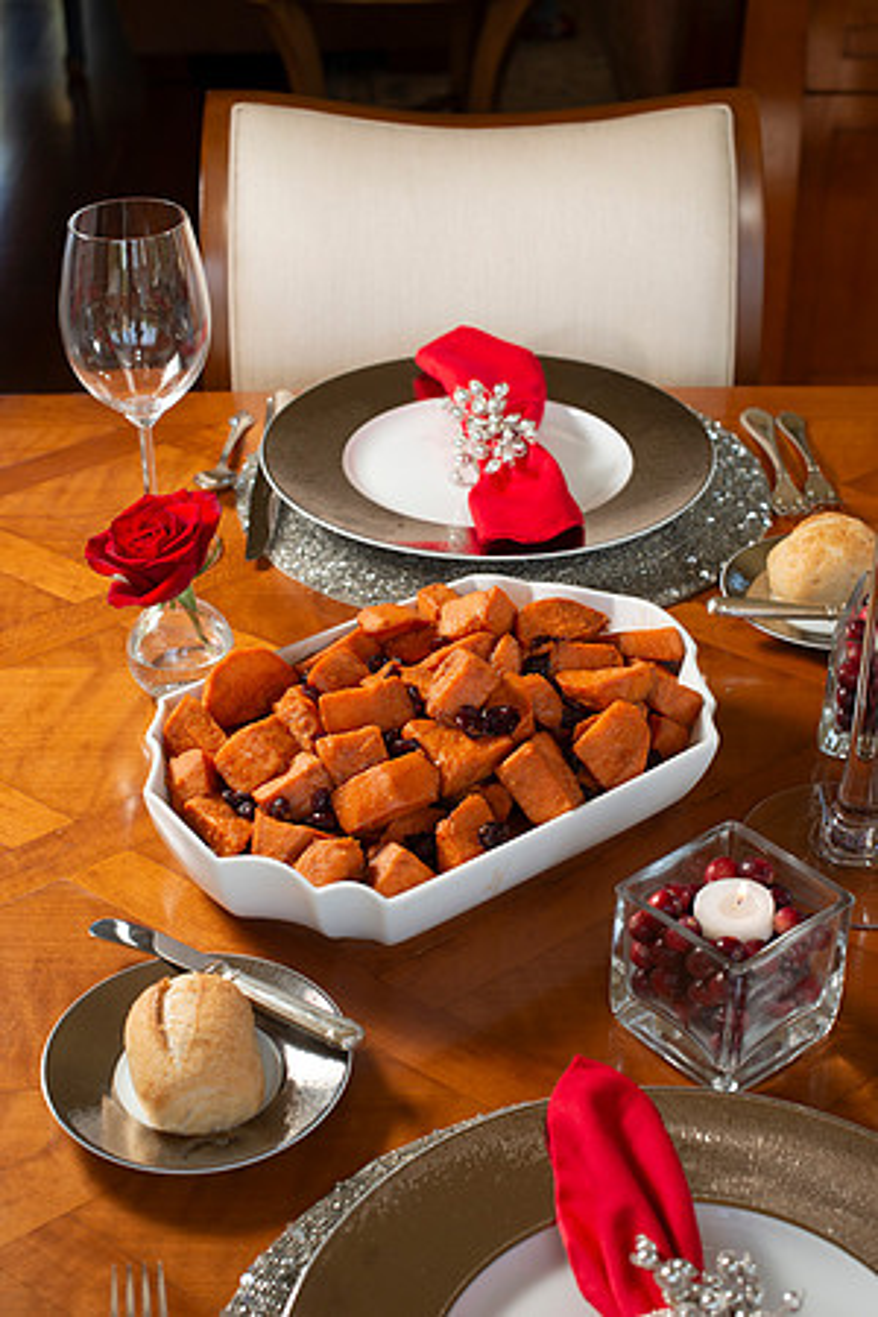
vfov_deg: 39.6
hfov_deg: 27.0
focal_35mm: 50
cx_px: 439
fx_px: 1829
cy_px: 658
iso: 250
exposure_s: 1/100
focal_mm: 50
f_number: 6.3
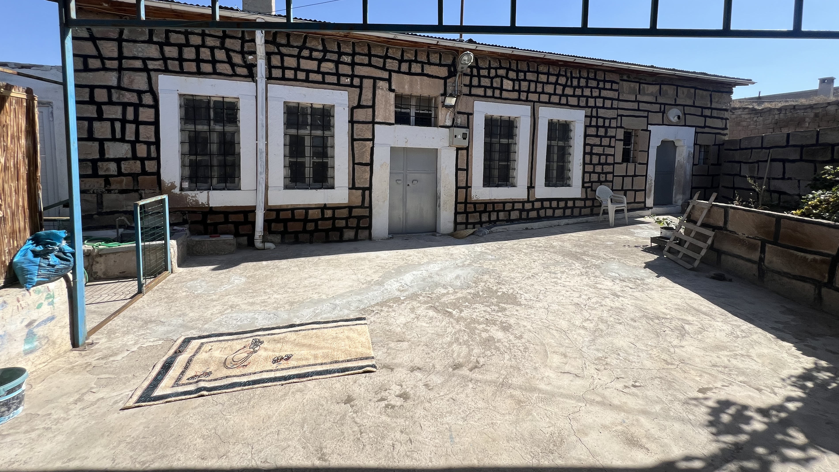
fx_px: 334
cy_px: 184
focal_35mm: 15
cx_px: 427
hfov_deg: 103.0
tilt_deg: -2.0
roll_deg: -1.0
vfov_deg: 69.7
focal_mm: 1.57
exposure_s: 1/1357
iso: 32
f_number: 1.8
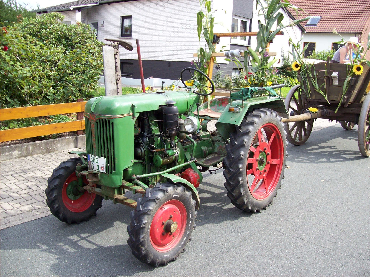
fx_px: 385
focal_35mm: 36
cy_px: 138
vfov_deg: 39.6
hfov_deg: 51.4
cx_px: 185
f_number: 2.7
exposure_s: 1/413
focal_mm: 6
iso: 80
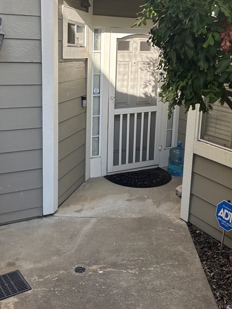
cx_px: 102
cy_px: 128
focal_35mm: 41
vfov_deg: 45.6
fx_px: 366
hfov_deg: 35.1
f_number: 1.6
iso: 50
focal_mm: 5.96
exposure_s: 1/851
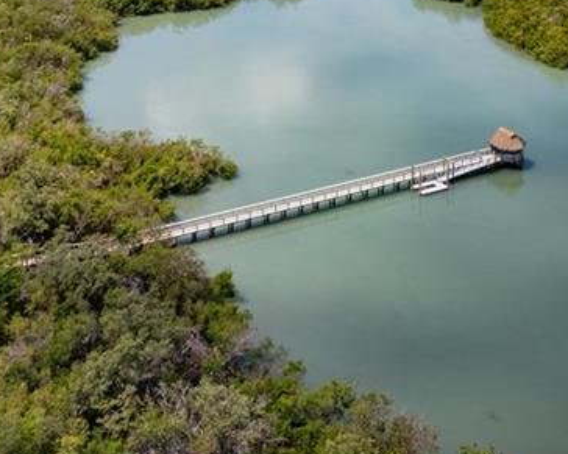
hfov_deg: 32.2
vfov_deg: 24.5
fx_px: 975
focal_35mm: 58
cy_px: -41
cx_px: 382
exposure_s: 1/2000
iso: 100
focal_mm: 8.38
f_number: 2.8
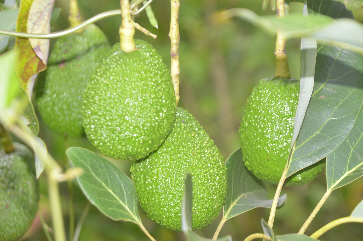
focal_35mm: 188
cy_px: 120
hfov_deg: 11.0
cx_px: 182
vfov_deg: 7.3
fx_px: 1887
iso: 500
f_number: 7.1
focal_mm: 125
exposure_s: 1/200
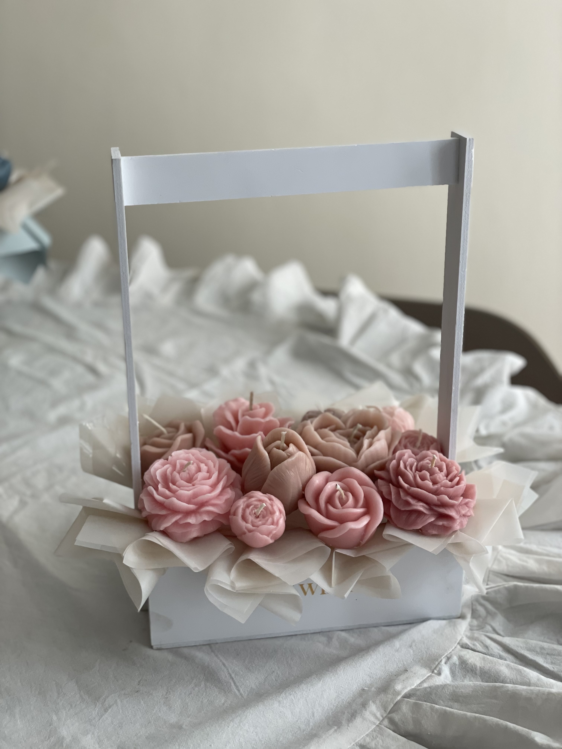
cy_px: 374
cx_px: 281
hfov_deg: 28.0
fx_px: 1126
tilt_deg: -24.1
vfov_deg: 36.8
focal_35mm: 52
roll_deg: +0.0
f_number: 2
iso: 125
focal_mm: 6
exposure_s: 1/122
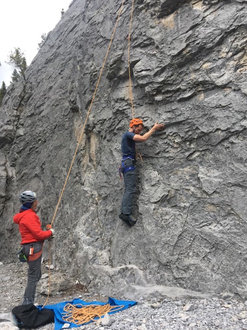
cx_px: 126
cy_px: 160
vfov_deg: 60.0
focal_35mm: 30
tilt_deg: +14.8
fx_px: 286
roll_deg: +6.3
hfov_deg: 46.8
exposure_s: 1/523
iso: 25
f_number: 2.2
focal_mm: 4.15
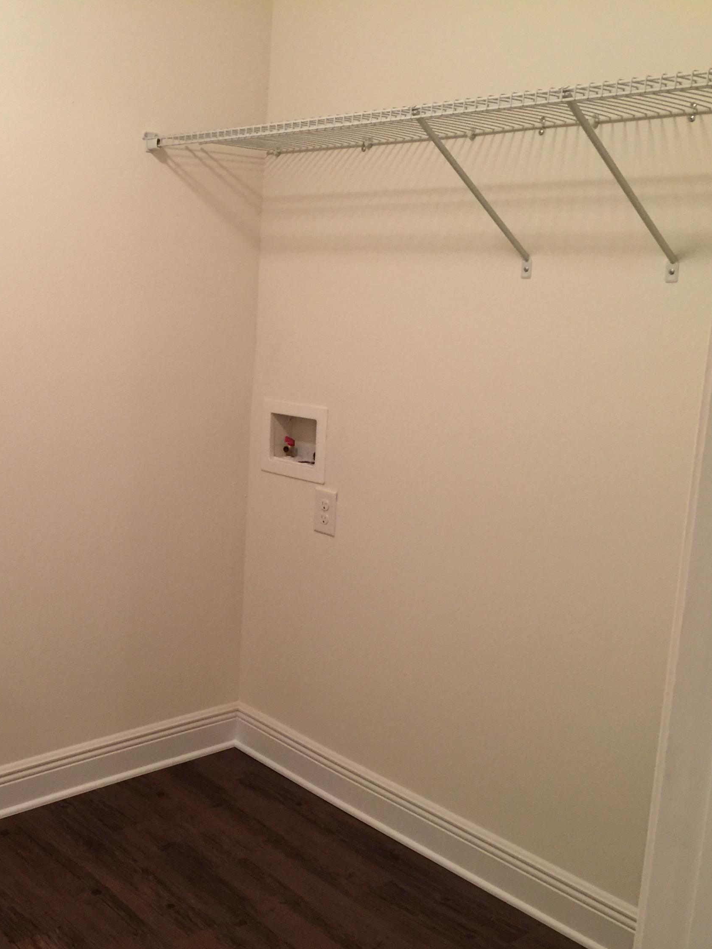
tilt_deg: -10.7
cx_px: 144
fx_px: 1070
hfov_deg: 35.6
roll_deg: -1.7
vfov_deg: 47.9
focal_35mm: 39
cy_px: 476
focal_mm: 4.15
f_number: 2.2
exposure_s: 1/15
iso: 80
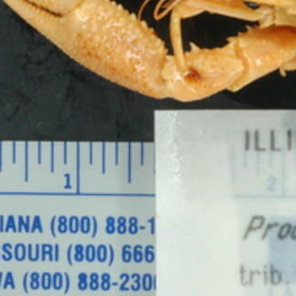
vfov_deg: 6.1
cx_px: 330
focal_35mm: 287
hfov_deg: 6.1
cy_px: 169
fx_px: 2777
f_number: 32
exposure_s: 1/1.6
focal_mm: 60
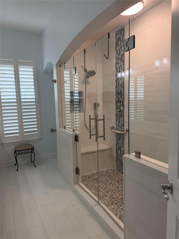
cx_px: 90
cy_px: 120
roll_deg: +1.5
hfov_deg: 56.8
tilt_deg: -6.2
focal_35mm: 24
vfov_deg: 71.6
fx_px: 165
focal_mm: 6.76
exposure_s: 1/121
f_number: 1.78
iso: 125
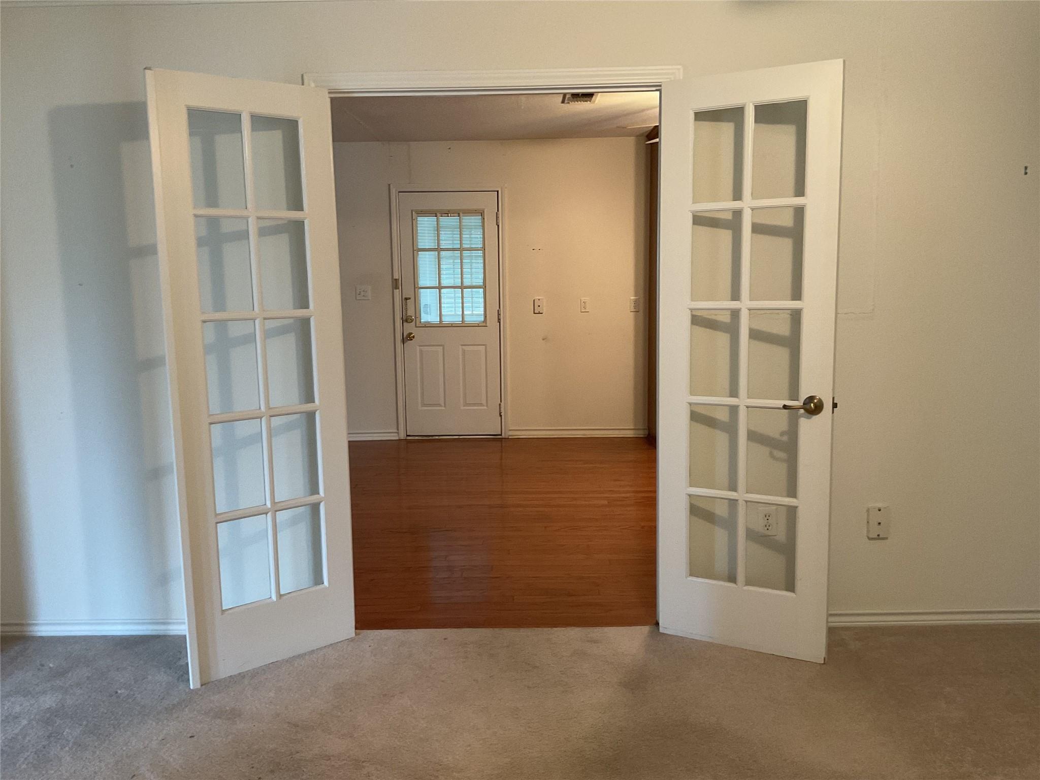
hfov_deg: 61.7
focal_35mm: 29
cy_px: 390
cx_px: 520
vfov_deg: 48.2
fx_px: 871
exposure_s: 1/60
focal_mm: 3
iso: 160
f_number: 1.8
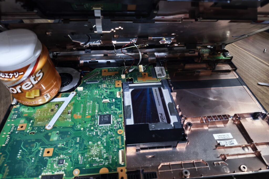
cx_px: 134
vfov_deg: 53.0
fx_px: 179
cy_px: 82
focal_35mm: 24
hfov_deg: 73.8
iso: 1250
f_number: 1.6
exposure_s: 1/24
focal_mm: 6.57
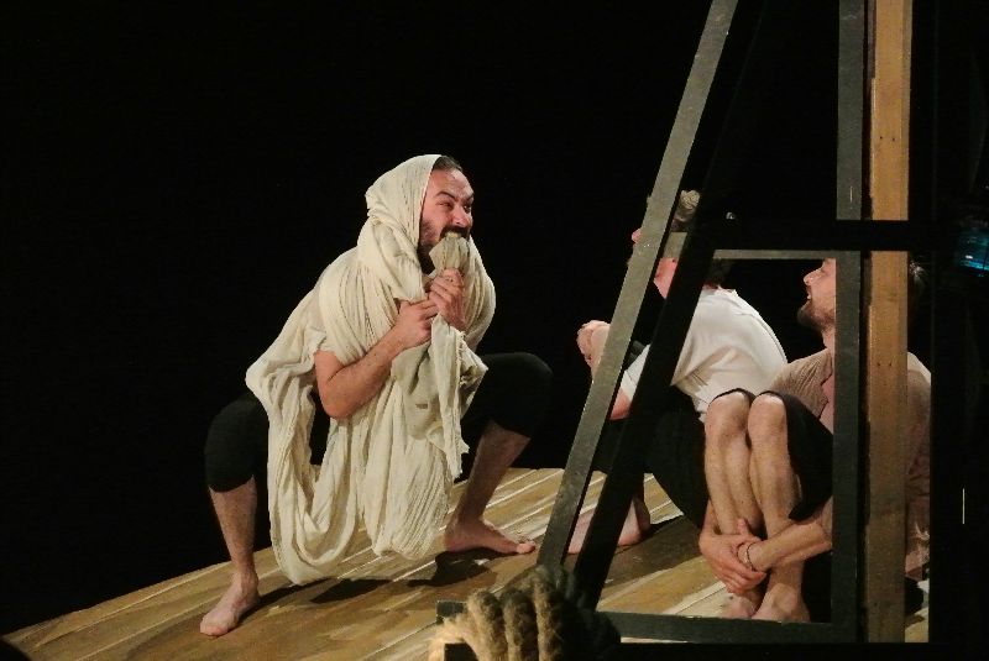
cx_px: 494
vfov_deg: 11.5
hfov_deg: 17.2
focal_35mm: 119
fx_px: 3272
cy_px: 330
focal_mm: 44.2
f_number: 5.6
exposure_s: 1/200
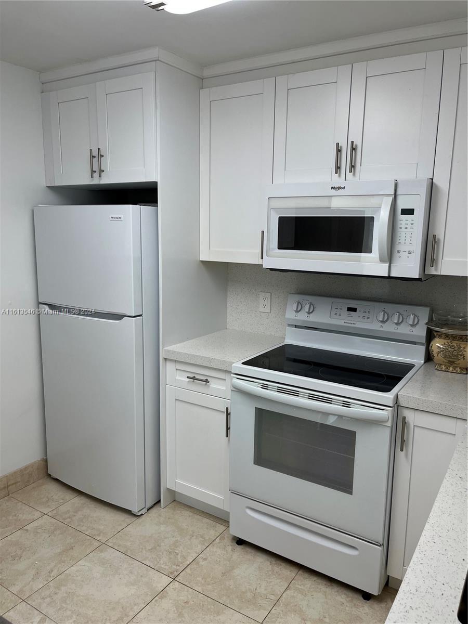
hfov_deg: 53.1
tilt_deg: -9.4
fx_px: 469
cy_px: 312
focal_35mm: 26
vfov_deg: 67.3
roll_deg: -2.0
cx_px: 234
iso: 40
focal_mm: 5.1
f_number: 1.6
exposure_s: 1/120
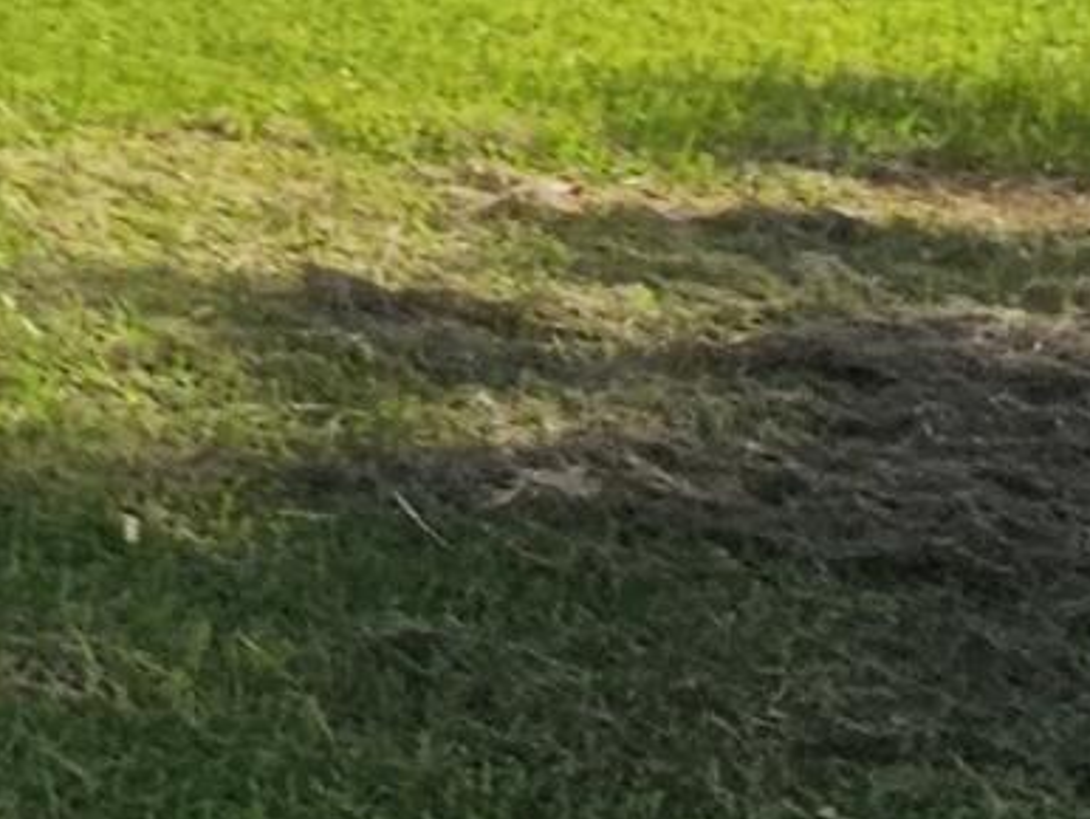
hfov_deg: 10.6
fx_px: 3182
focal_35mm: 101
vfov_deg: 13.1
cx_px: -2414
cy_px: -715
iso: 50
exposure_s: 1/1751
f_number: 2.2
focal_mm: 2.2
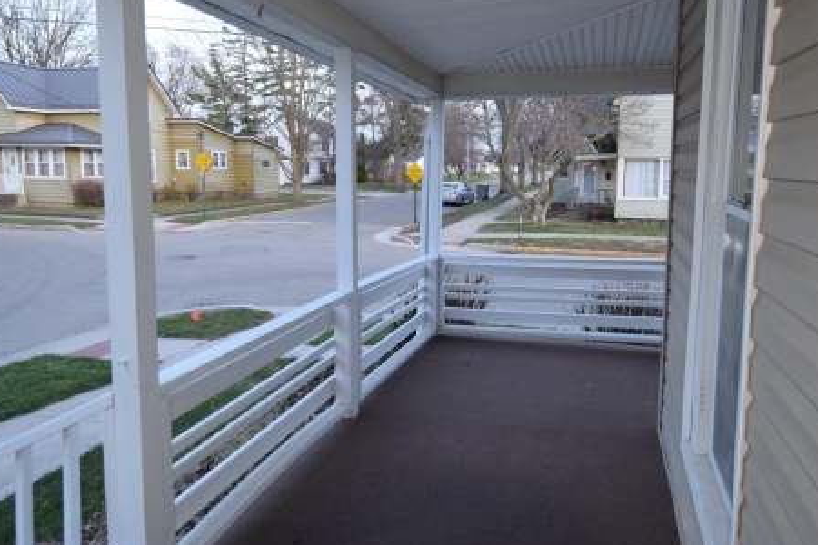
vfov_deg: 50.9
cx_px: 451
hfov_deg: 71.3
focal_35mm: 25
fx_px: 568
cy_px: 211
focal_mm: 10
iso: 800
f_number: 4.5
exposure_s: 1/80
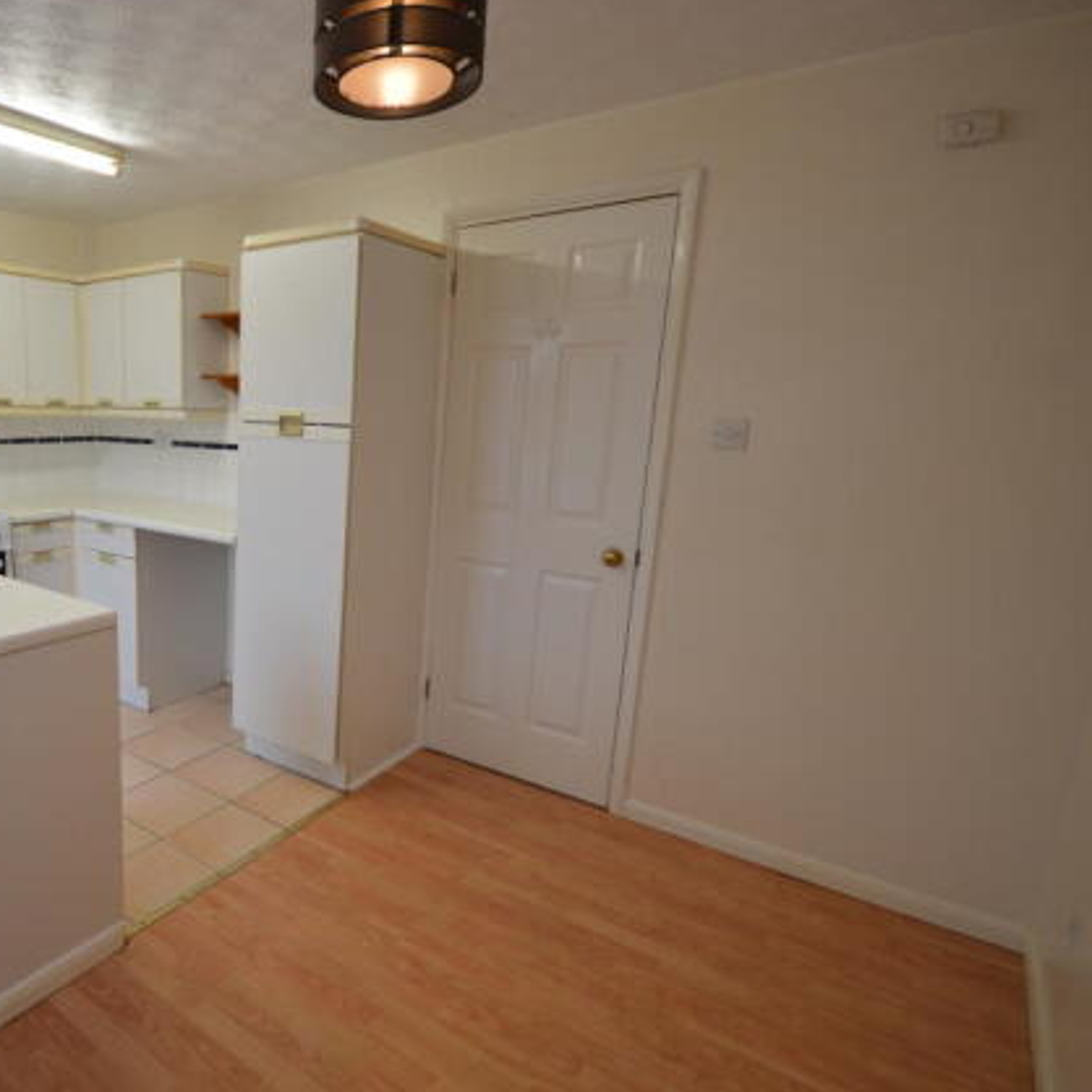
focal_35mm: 20
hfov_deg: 68.5
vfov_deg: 74.8
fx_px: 714
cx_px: 238
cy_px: 554
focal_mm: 10
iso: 400
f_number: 4.5
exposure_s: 1/80
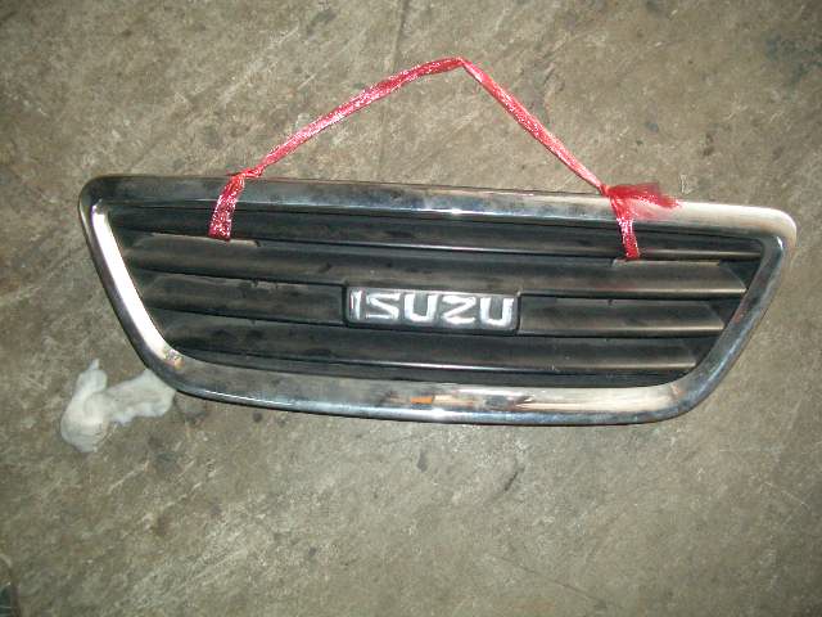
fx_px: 831
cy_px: 308
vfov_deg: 40.7
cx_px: 411
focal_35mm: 35
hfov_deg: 52.6
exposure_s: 1/60
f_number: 2.6
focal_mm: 5.8
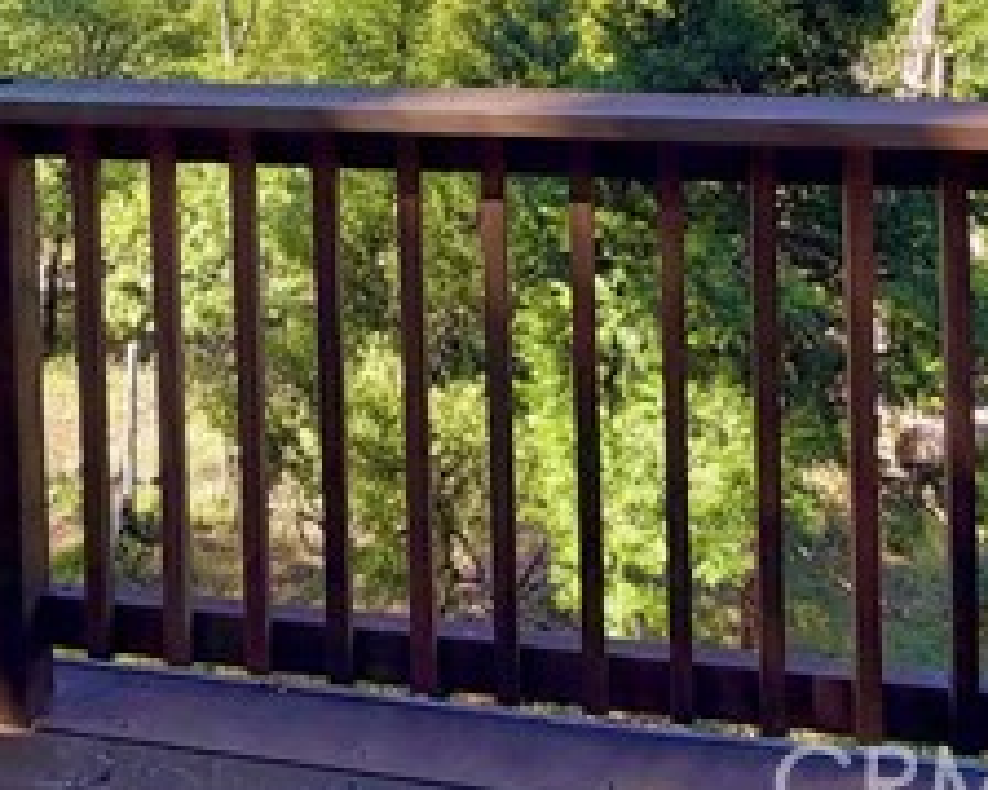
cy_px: -212
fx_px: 1140
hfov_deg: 46.9
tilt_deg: -2.3
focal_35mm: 39
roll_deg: +0.6
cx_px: 476
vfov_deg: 30.8
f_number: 2.2
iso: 40
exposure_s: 1/672
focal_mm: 2.22
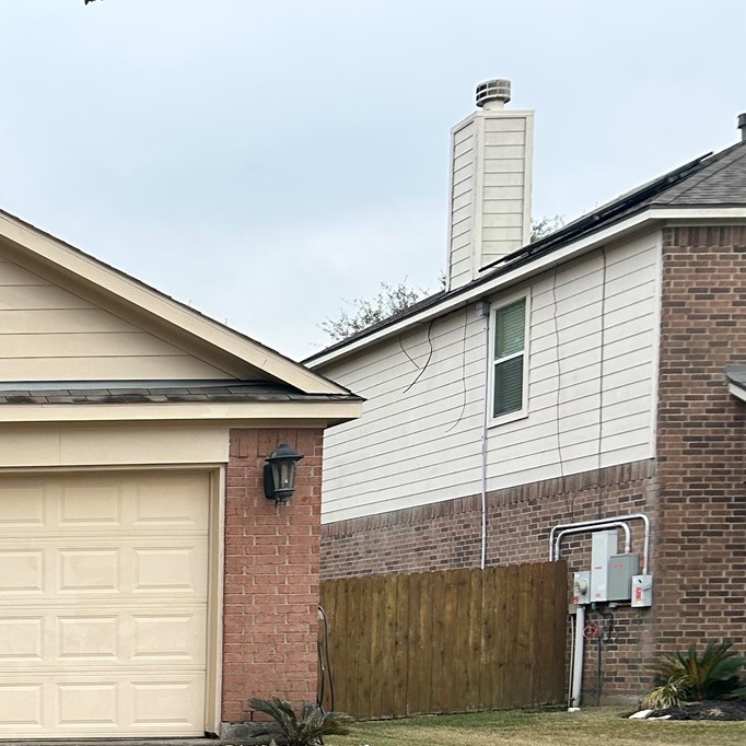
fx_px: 1682
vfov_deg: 23.8
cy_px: 766
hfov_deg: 21.2
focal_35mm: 69
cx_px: -368
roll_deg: +1.5
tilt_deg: -4.9
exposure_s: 1/873
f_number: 1.5
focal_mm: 5.7
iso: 50
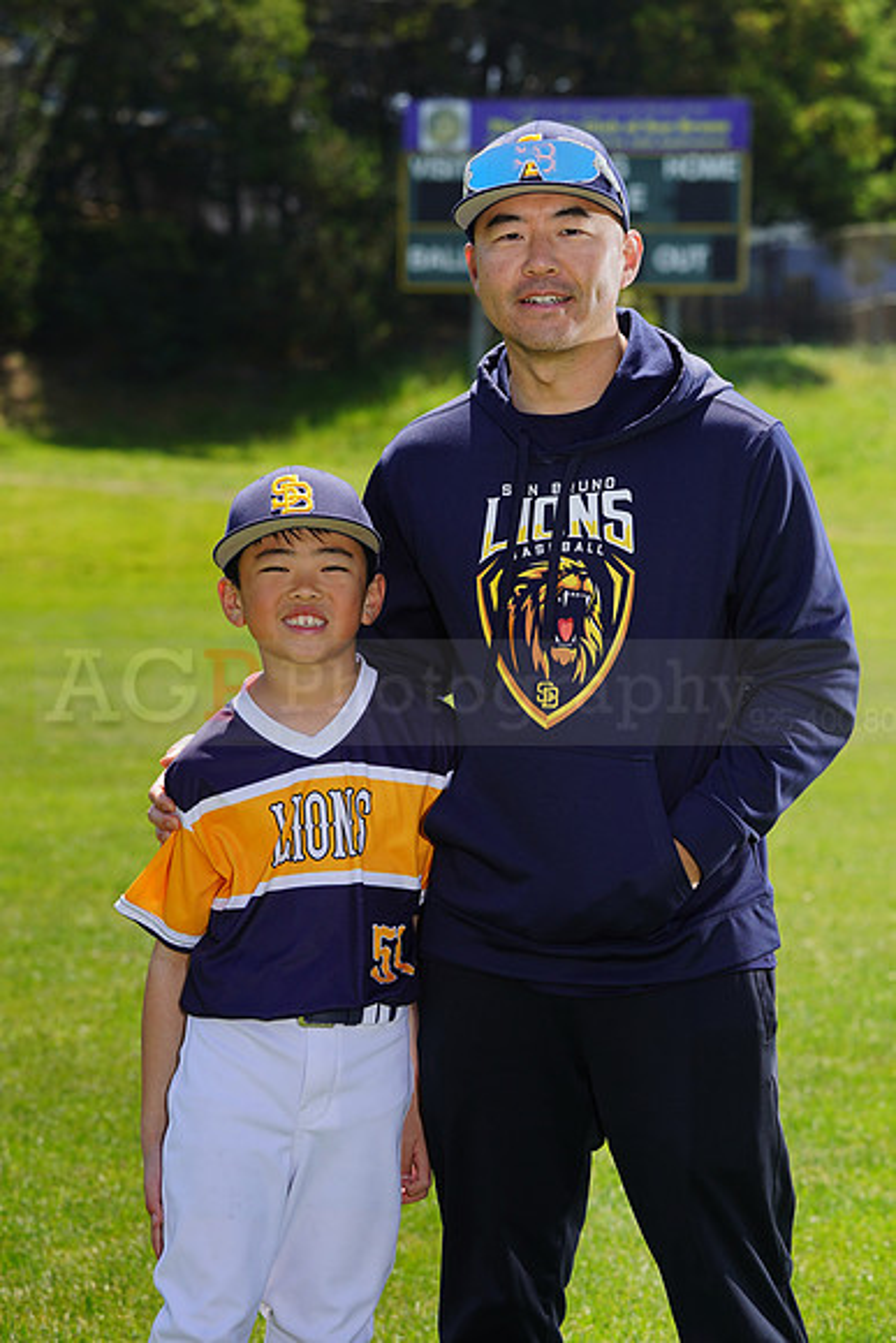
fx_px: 5260
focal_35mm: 141
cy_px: 672
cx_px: 448
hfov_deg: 9.7
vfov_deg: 14.5
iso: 100
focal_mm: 141
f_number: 8
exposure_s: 1/250
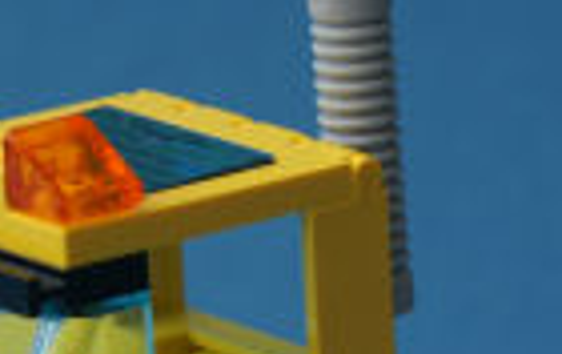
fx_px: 5016
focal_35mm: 327
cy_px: 473
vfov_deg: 4.0
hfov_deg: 6.4
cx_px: 333
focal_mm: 50
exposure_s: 1/30
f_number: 5.6
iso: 100
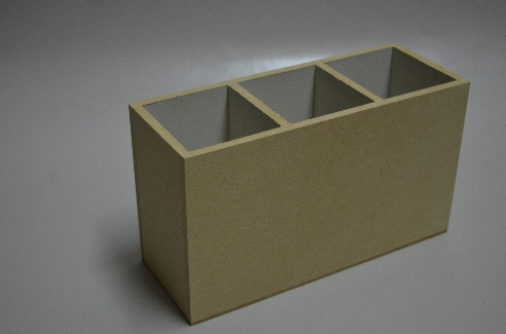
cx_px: 253
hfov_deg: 33.5
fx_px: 841
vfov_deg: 22.5
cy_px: 167
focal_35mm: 60
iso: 640
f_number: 4.8
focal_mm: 40
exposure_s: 1/60
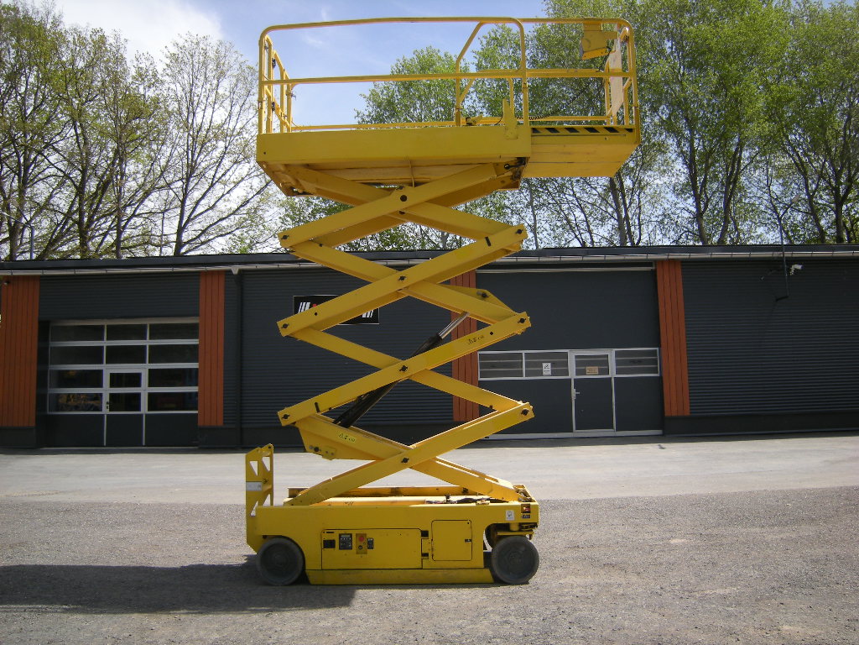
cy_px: 322
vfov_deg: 49.7
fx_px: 695
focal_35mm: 28
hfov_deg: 63.4
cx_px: 430
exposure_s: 1/200
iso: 64
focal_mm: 4.7
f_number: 5.6
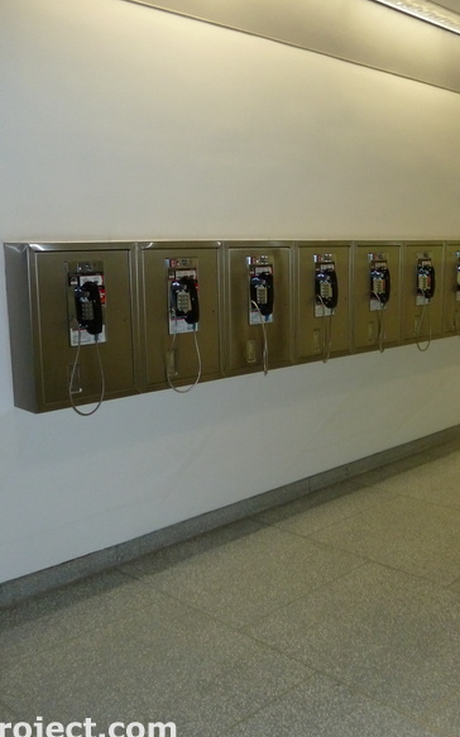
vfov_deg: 54.0
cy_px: 370
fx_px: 723
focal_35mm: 36
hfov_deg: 35.0
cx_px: 298
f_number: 3.3
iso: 250
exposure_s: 1/30
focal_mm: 4.1
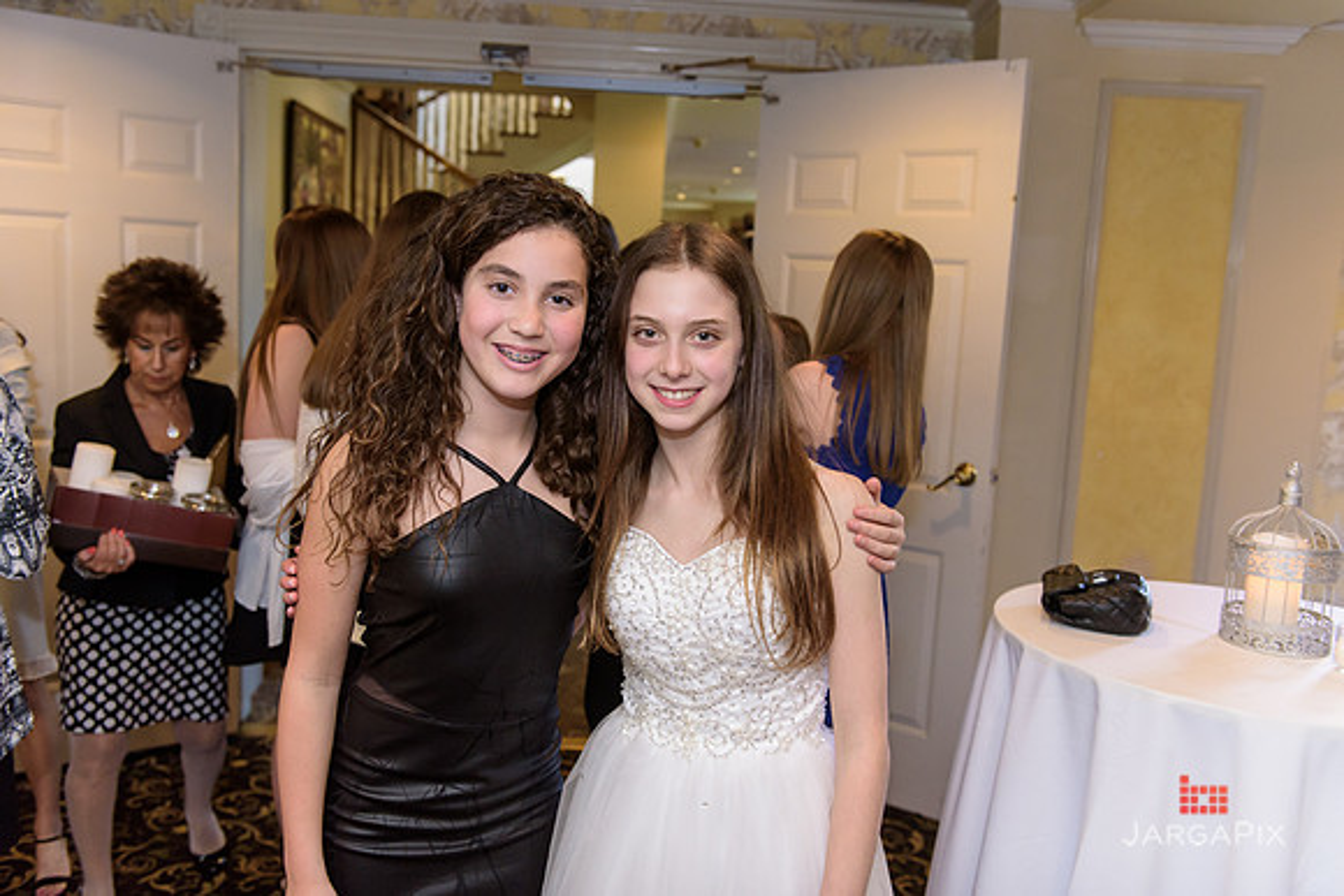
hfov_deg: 58.7
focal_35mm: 32
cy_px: 448
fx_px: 1195
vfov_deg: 41.1
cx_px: 672
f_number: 3.2
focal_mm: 32
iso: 1600
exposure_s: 1/125
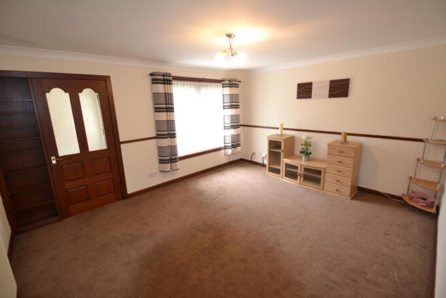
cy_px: 149
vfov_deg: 77.4
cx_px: 223
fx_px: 186
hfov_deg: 100.4
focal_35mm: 15
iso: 900
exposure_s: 1/60
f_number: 3.5
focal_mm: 10
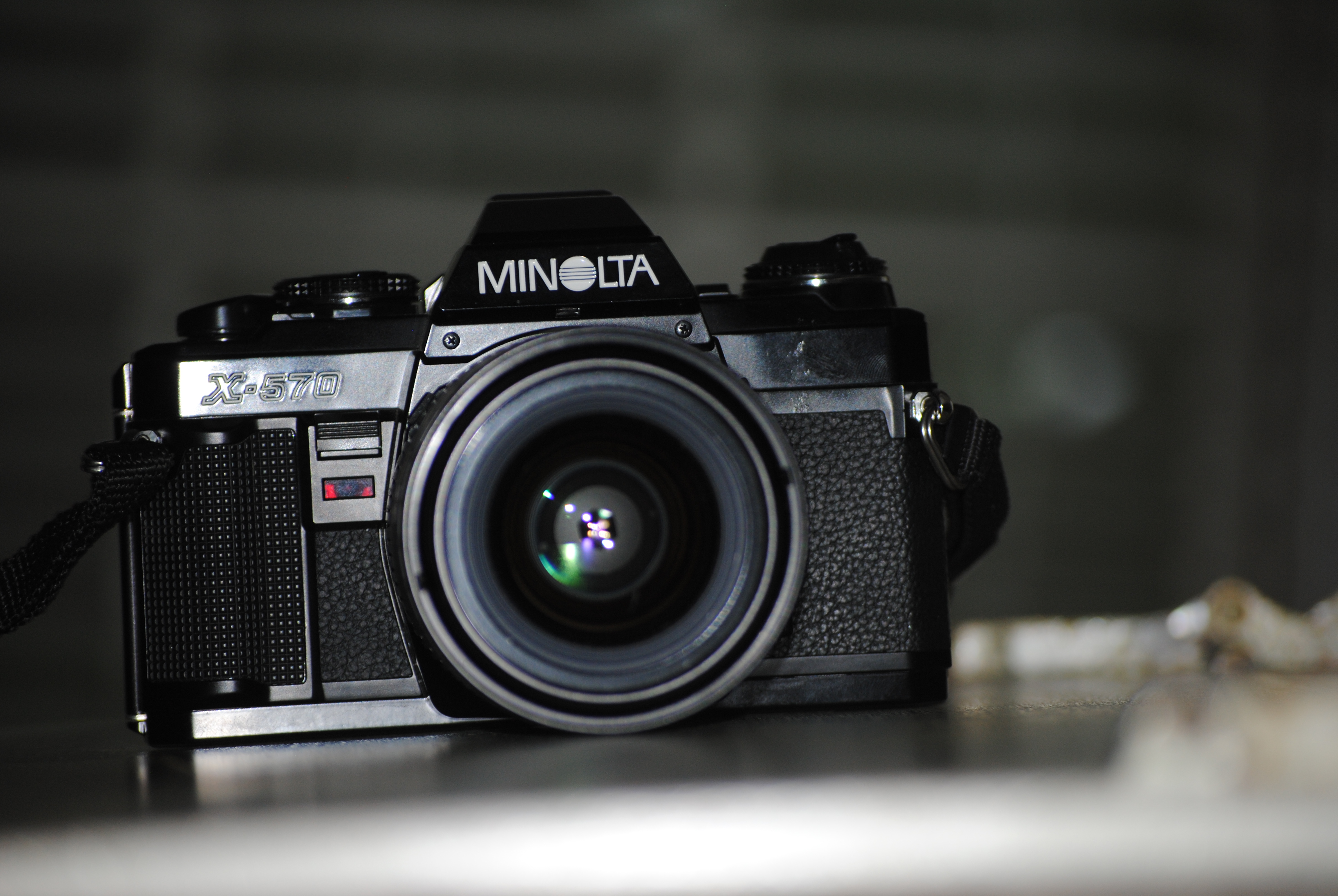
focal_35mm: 158
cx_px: 669
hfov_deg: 13.0
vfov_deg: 8.7
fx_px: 5861
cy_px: 448
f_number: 4.5
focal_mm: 105
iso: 200
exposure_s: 1/60
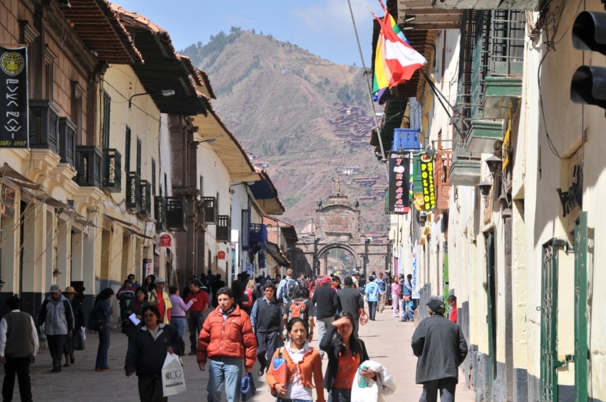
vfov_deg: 10.1
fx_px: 2270
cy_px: 201
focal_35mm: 135
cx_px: 303
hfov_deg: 15.2
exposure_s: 1/350
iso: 200
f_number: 9.5
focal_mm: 90
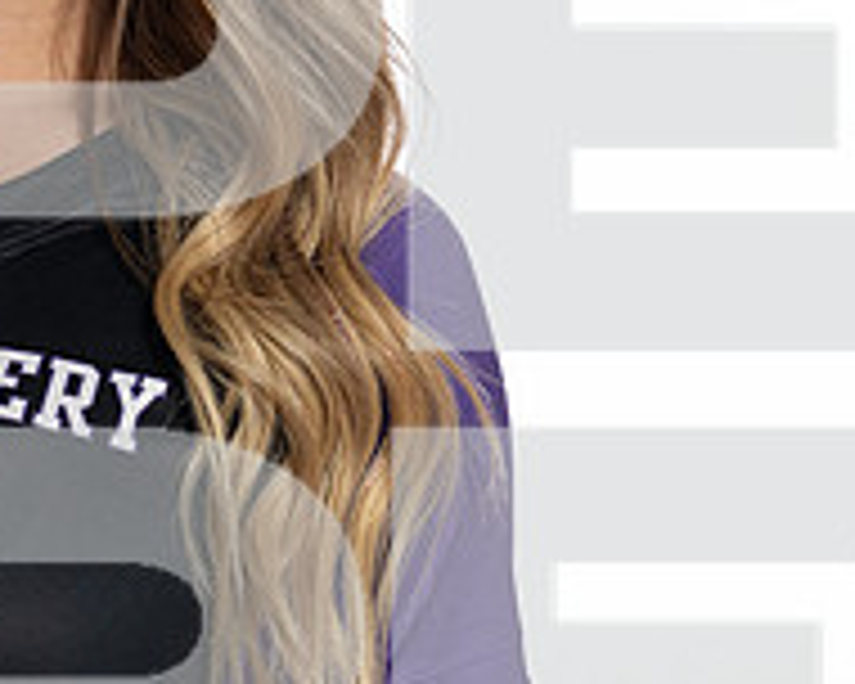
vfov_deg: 7.8
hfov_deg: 9.7
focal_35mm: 197
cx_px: -164
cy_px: 94
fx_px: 4985
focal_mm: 59
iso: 800
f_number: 8
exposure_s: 1/250
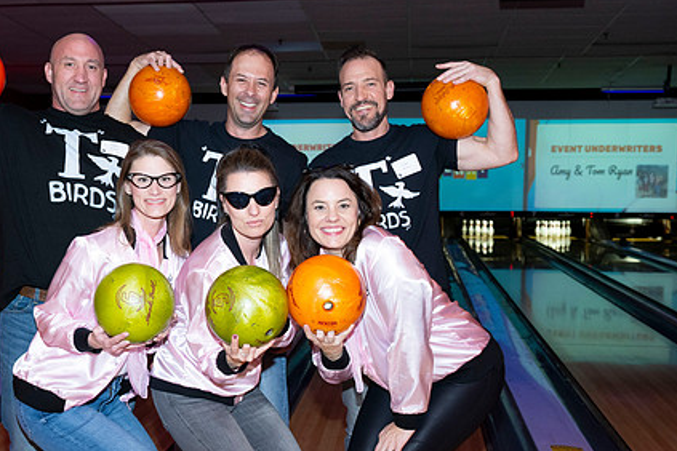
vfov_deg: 28.1
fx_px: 903
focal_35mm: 48
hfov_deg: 41.0
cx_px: 282
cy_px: 252
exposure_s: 1/60
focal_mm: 35
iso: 1600
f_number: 5.6
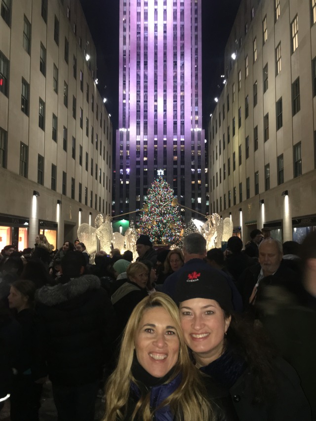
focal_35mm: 29
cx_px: 158
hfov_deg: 48.2
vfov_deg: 61.7
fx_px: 353
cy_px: 210
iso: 160
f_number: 2.2
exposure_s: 1/16
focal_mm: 4.15
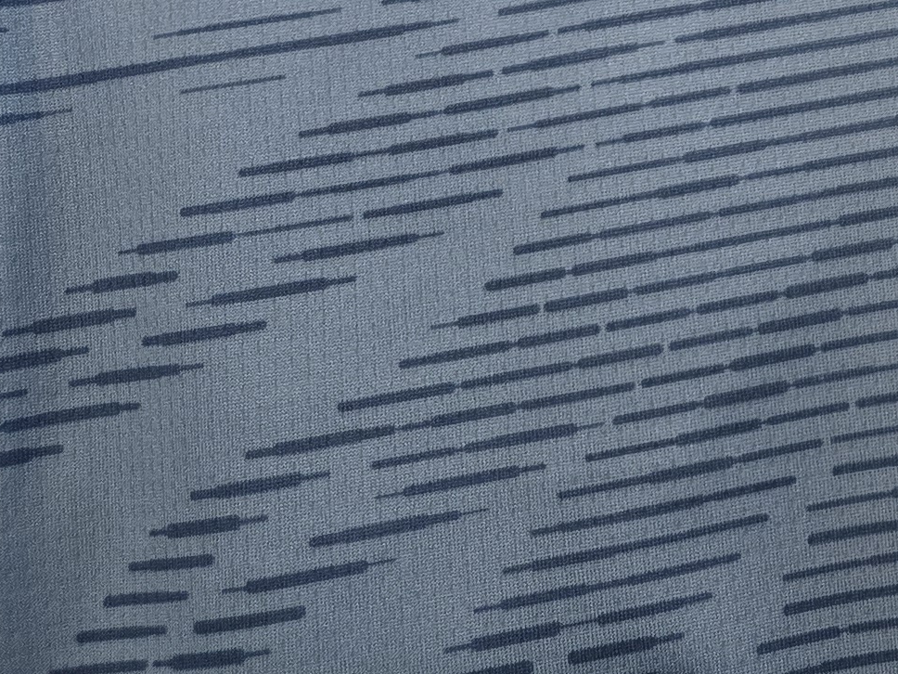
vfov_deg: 13.4
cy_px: -672
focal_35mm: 95
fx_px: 2464
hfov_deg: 18.2
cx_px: 1368
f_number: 1.7
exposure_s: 1/180
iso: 200
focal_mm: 6.3
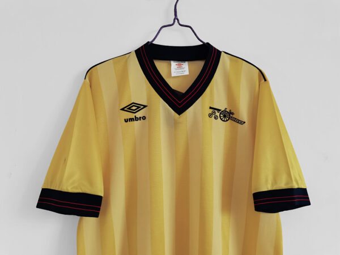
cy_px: 128
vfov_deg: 53.1
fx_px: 255
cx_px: 170
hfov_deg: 67.3
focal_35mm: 26
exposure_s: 1/110
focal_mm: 5.58
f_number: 1.8
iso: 50
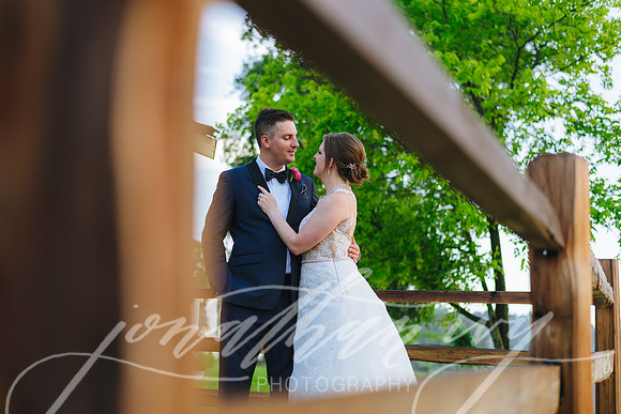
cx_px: 310
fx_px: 863
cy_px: 207
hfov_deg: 39.6
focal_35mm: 50
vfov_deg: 27.0
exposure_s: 1/800
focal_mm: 50
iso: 640
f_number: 2.2
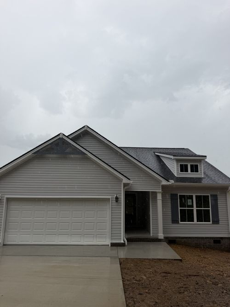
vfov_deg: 71.6
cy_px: 154
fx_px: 213
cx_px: 115
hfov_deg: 56.8
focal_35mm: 24
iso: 80
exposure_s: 1/665
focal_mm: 6.76
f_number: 1.78
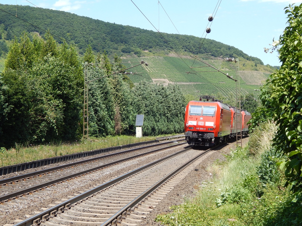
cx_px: 151
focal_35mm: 69
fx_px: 602
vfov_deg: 21.3
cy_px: 113
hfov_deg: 28.2
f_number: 4.1
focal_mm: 12.3
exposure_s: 1/400
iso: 125
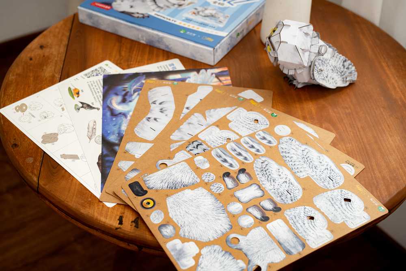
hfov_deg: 39.4
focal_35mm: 50
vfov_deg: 26.8
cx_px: 203
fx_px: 567
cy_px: 136
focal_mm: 50.3
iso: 800
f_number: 5.6
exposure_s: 1/100
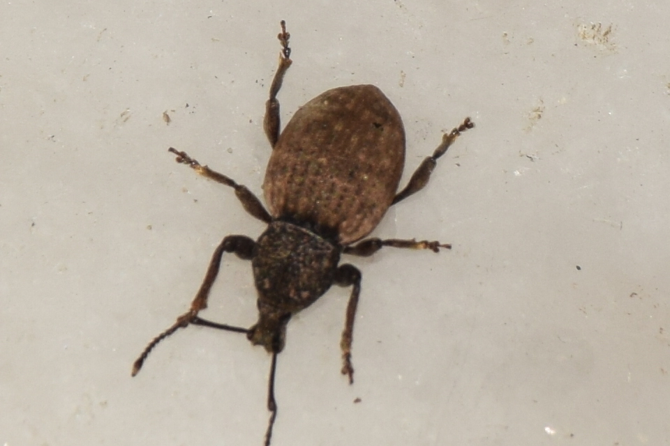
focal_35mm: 210
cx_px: 335
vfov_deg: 6.5
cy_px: 223
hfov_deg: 9.8
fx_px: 3908
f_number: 13
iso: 100
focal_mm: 140
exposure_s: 1/160
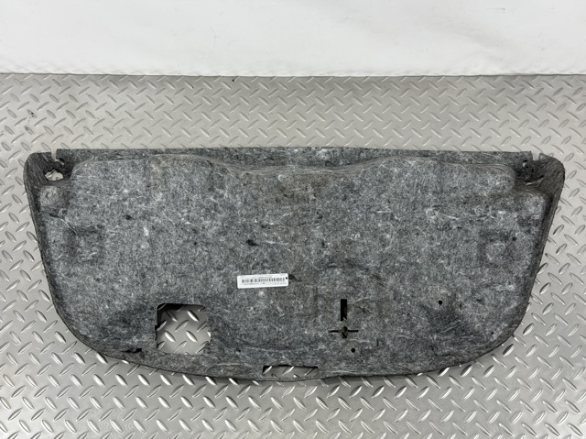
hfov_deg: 39.7
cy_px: 220
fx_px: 812
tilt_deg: -64.3
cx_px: 293
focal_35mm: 48
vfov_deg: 30.2
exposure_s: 1/100
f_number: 1.78
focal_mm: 6.76
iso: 64
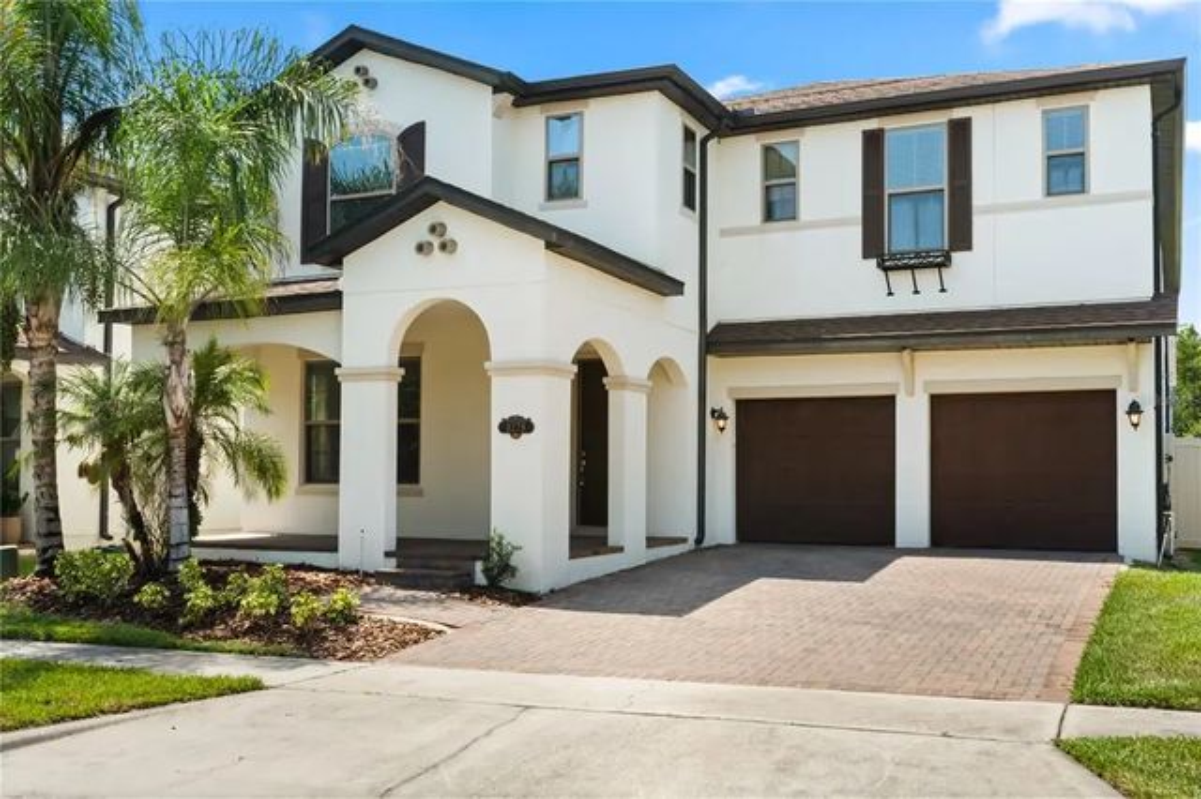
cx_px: 600
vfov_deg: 37.8
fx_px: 1167
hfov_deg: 54.5
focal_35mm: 35
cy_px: 400
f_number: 22
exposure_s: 1/30
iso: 500
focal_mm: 35
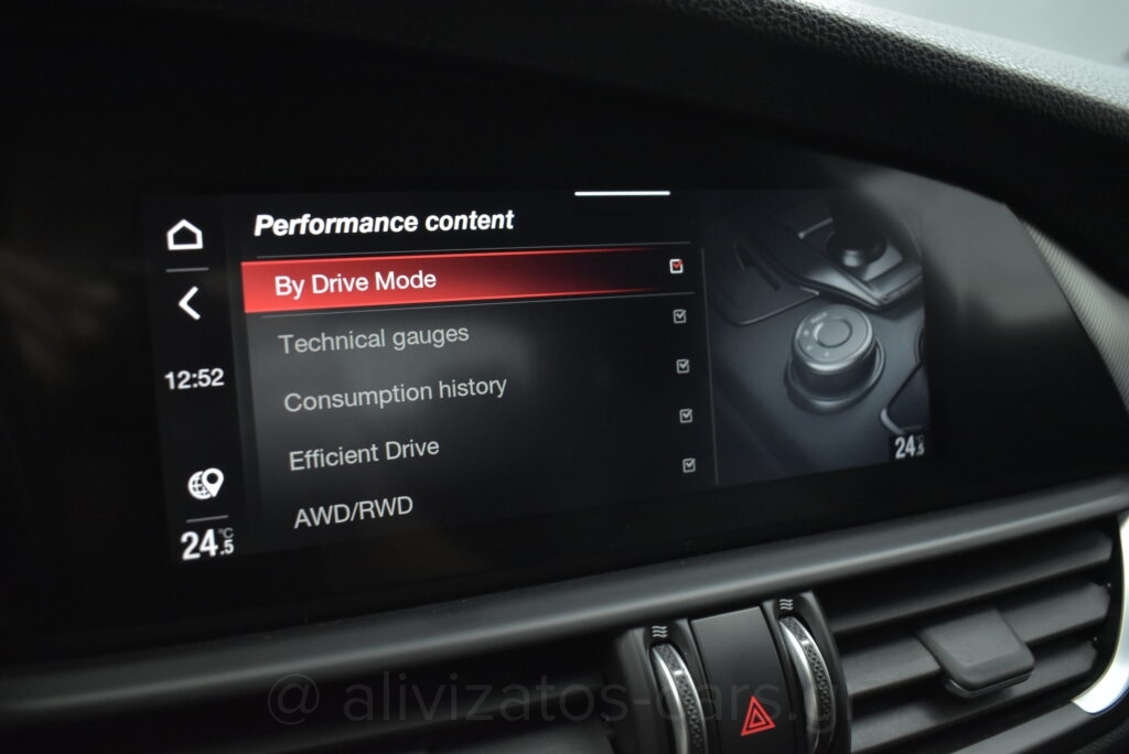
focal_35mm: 32
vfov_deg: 41.8
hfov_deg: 59.5
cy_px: 377
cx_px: 564
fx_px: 988
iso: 1600
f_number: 3.8
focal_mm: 21
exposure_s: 1/50
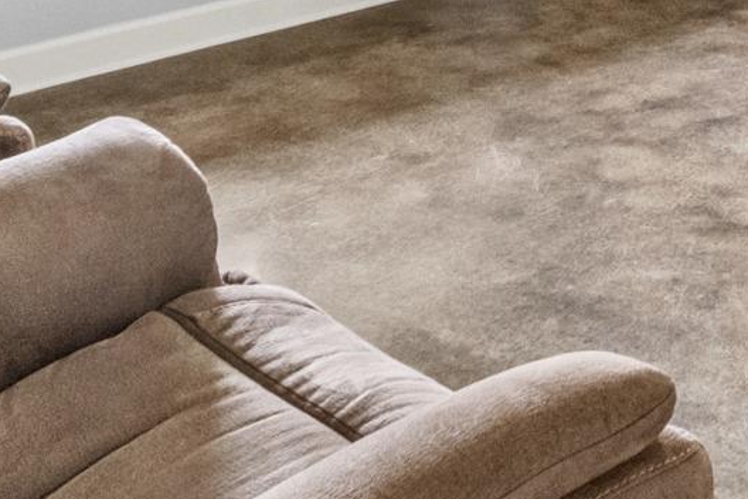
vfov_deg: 15.9
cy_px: -430
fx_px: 1475
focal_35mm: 71
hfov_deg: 25.8
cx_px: 871
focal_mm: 10
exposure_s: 1/3
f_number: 7.1
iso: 800
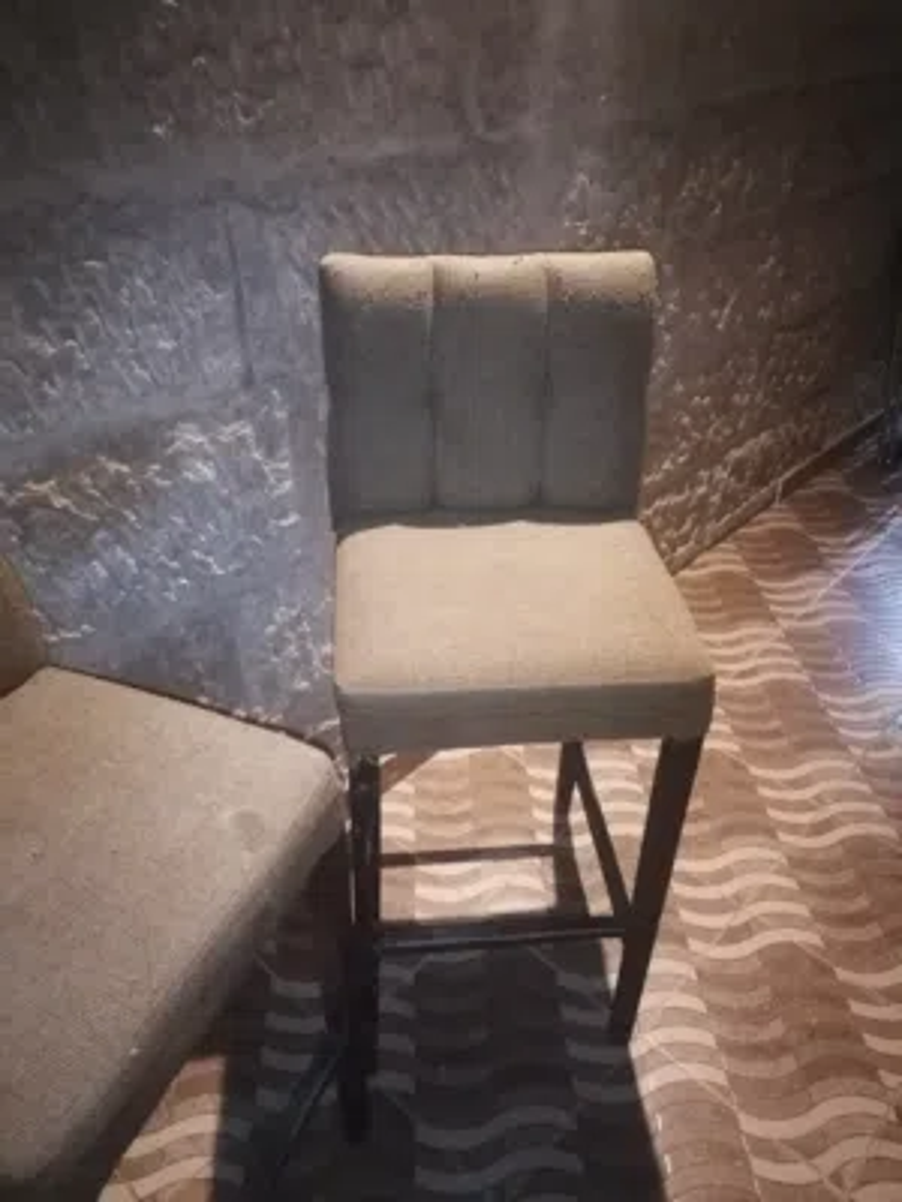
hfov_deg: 51.4
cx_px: 451
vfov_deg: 65.3
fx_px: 938
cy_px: 601
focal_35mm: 27
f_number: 1.8
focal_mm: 5.3
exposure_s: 1/20
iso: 2000
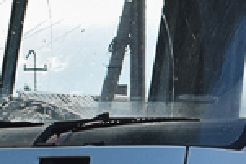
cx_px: 508
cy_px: 224
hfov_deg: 6.2
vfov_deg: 4.3
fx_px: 2202
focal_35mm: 322
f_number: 6.3
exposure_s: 1/400
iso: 200
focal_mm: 27
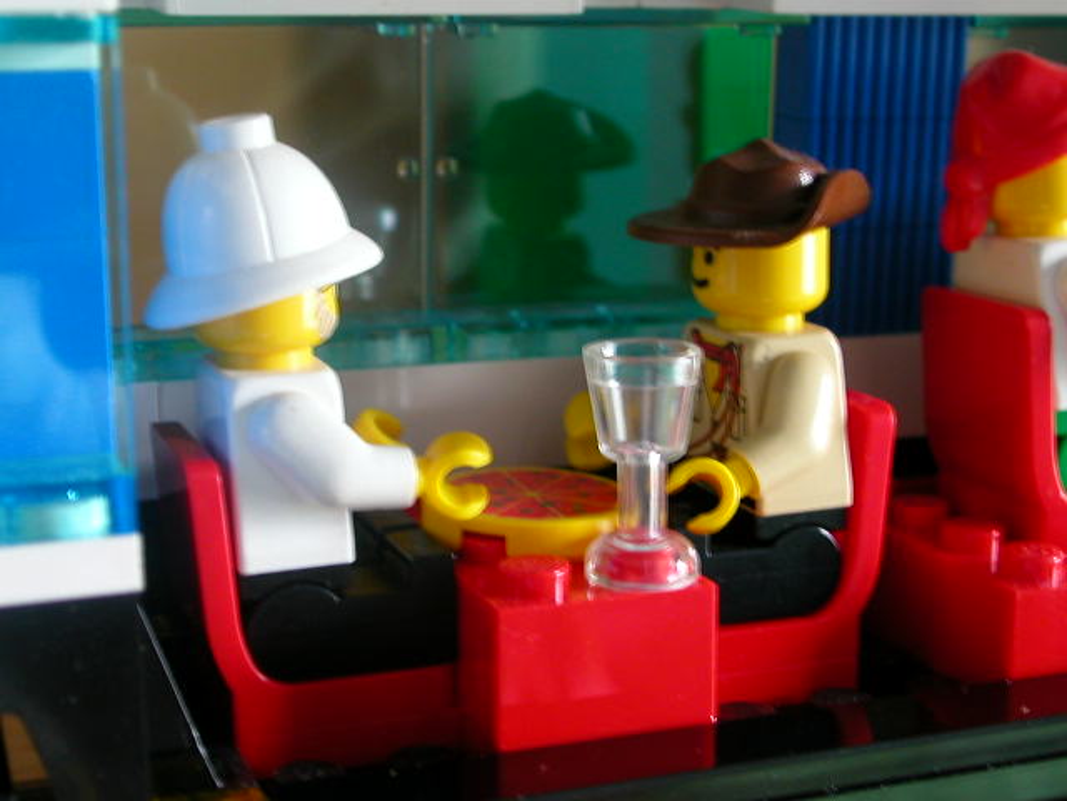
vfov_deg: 22.9
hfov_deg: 30.3
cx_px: 534
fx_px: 1973
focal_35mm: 64
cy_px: 400
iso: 100
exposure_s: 1/6.3
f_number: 3.5
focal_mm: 9.7
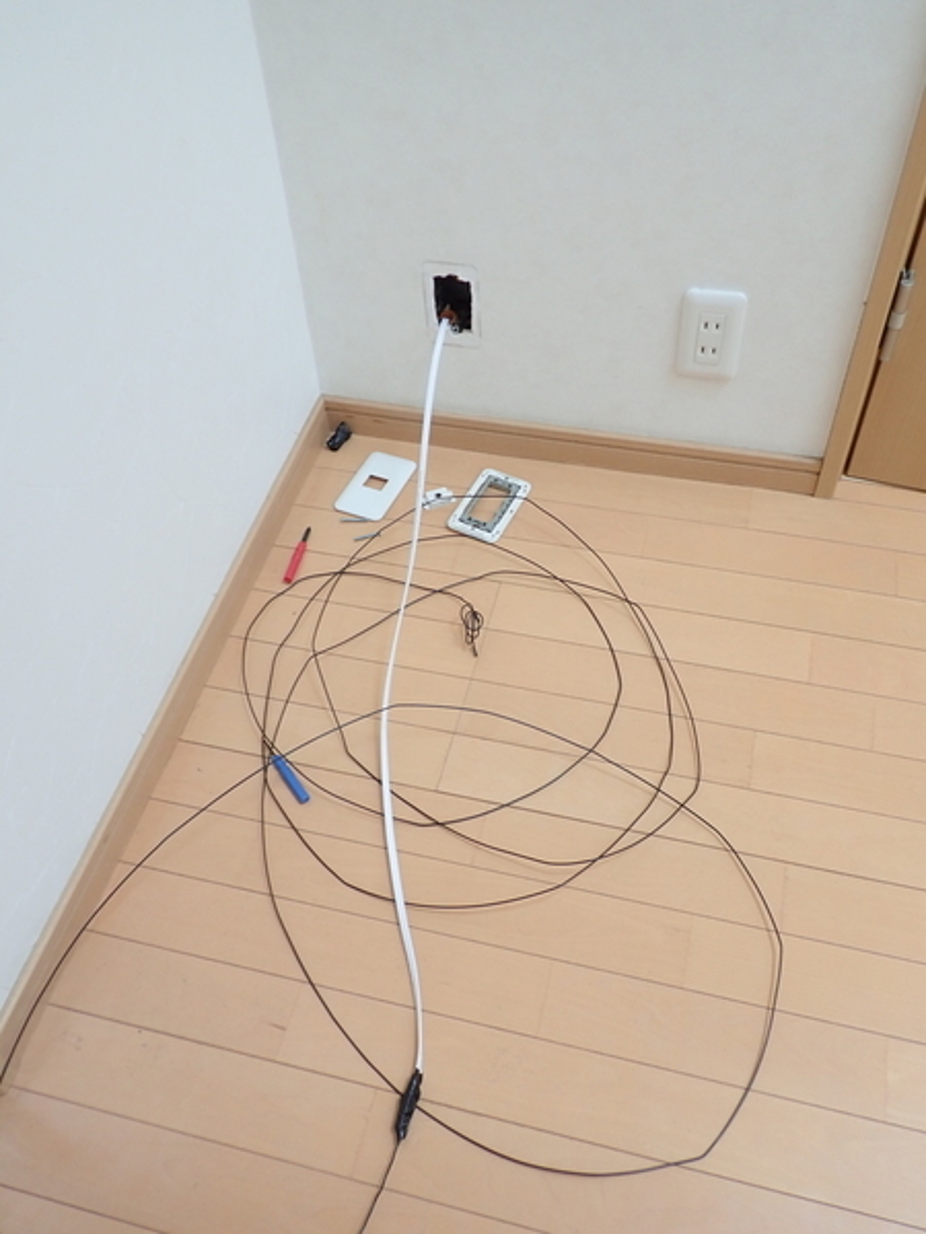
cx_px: 463
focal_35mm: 30
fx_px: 1070
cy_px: 617
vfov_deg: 60.0
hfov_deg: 46.8
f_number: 2.3
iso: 200
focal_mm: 5.5
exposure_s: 1/50
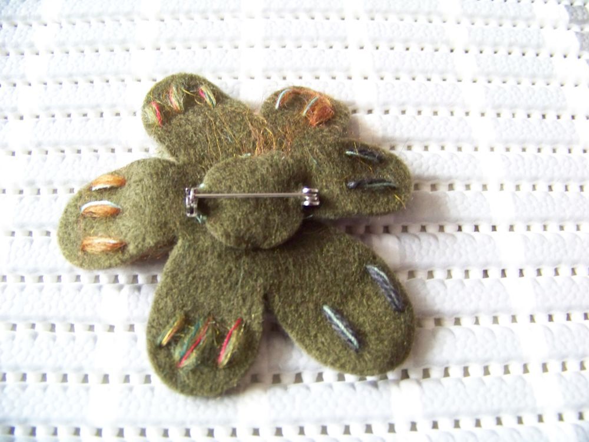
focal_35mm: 36
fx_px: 613
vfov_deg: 39.7
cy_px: 221
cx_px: 294
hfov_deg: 51.4
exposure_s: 1/30
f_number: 2.8
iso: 358
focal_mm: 5.85
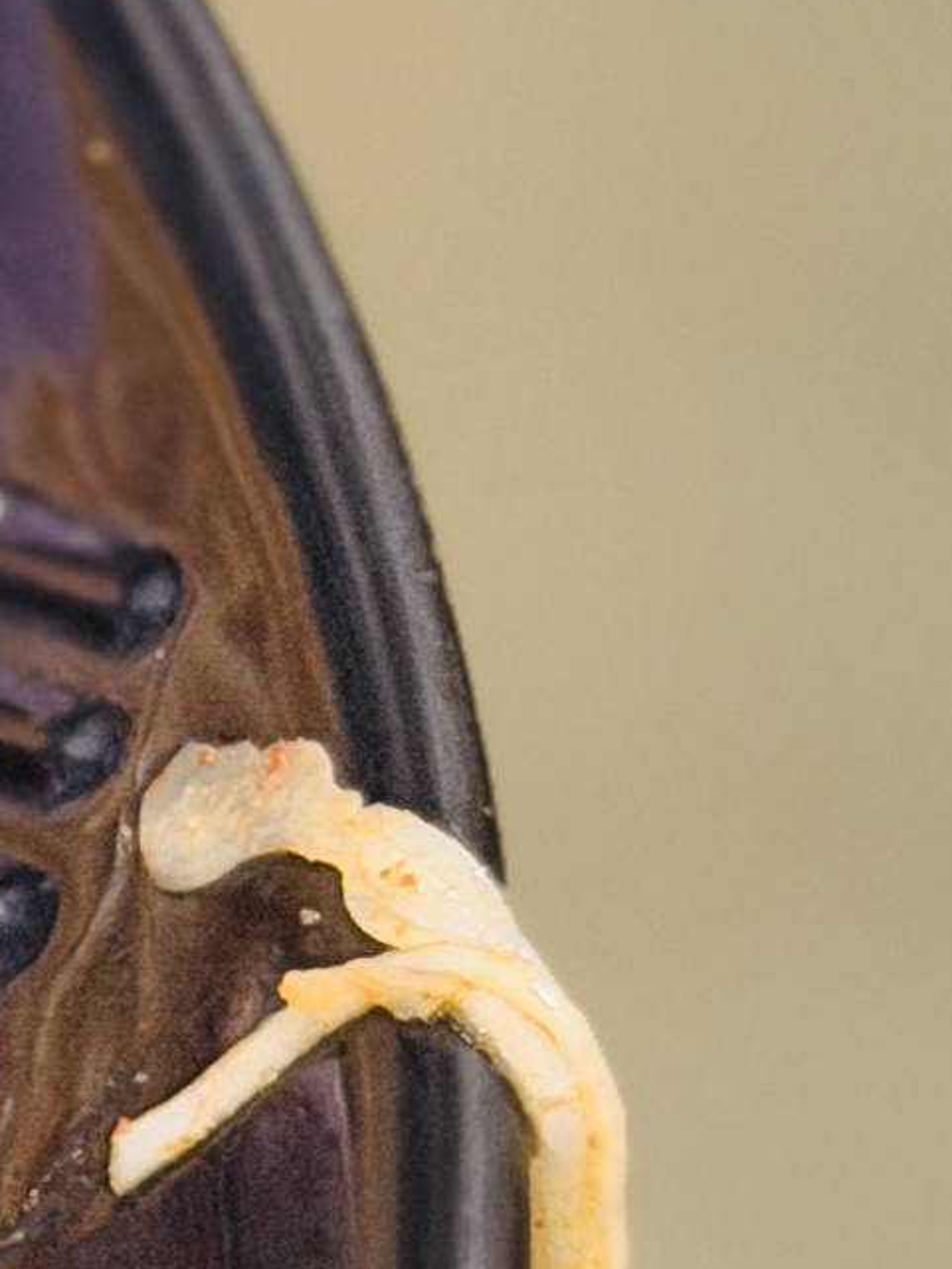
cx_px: -1805
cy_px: 1368
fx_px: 11070
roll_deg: -1.0
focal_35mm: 302
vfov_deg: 6.5
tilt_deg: -43.0
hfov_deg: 4.7
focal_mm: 6.76
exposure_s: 1/33
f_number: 1.78
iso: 320
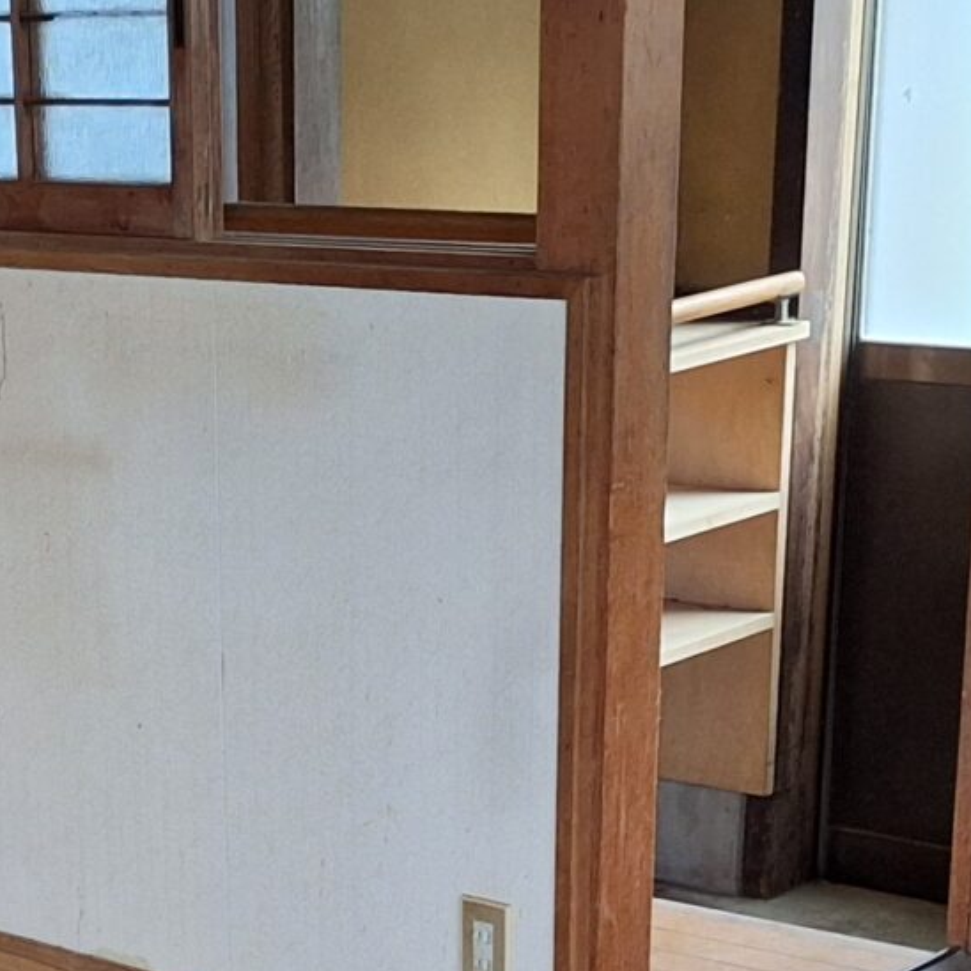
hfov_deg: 17.7
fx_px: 3015
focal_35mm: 95
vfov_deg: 17.5
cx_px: -62
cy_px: 1130
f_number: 1.8
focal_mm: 5.54
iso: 320
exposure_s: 1/25
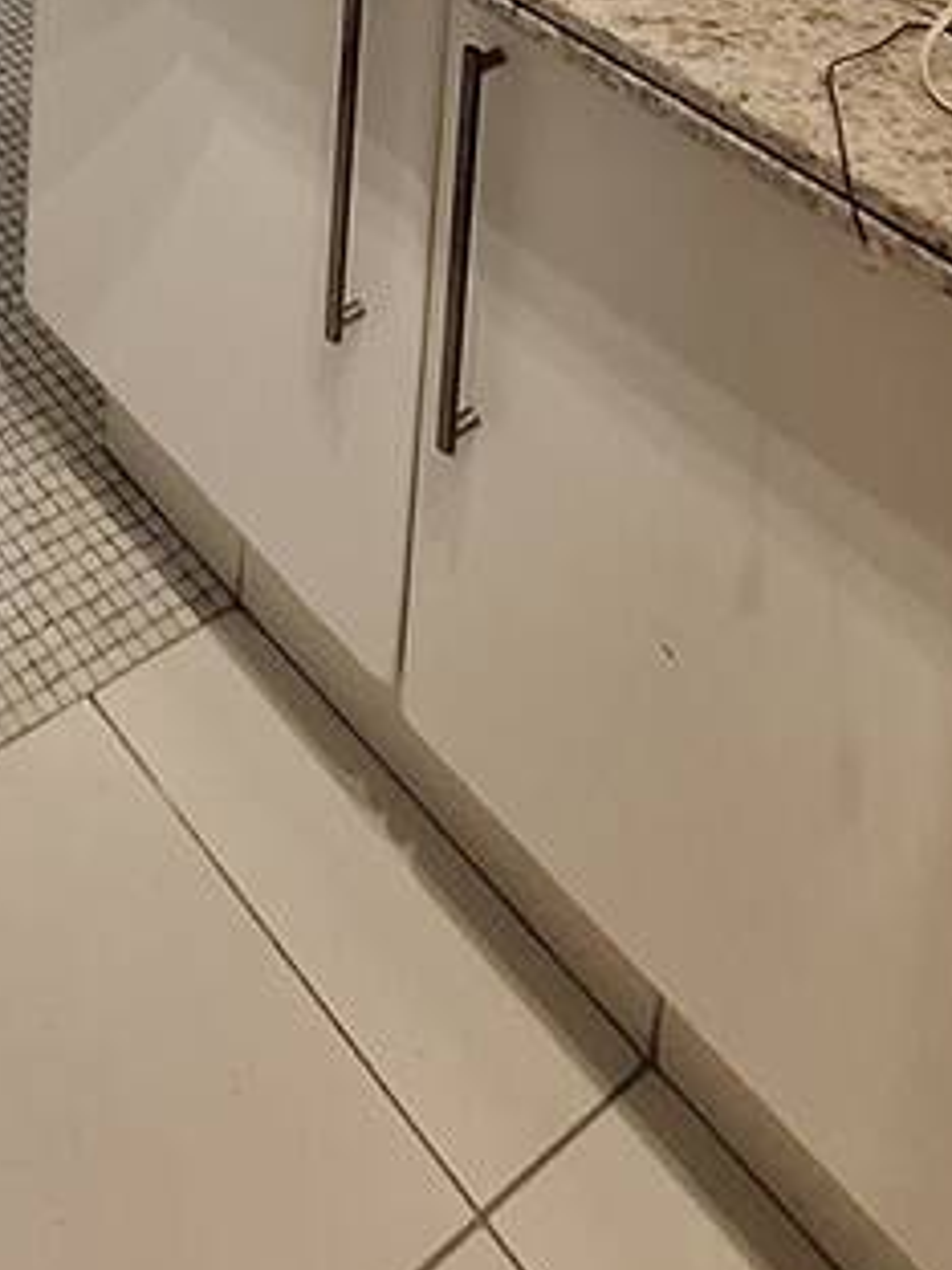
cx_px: -338
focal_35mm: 45
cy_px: -843
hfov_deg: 26.4
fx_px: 1650
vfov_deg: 25.0
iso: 200
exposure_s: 1/40
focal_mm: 1.74
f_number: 2.2
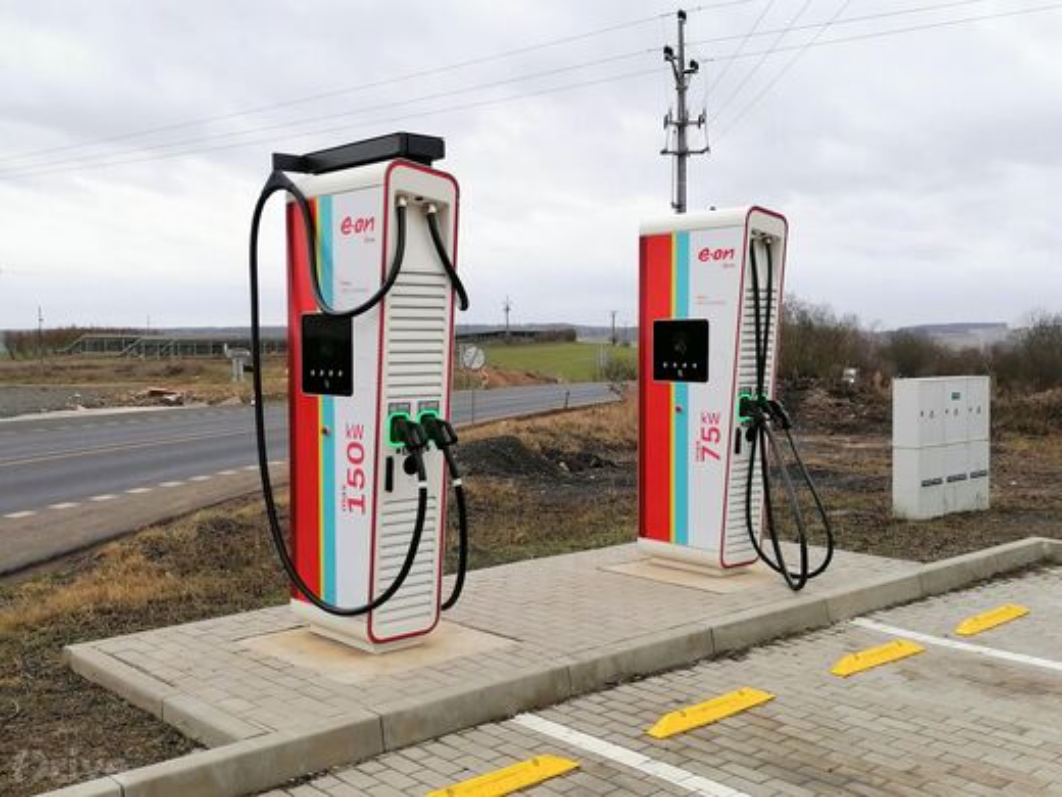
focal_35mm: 38
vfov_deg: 37.7
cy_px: 398
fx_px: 1166
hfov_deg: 49.0
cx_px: 531
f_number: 1.8
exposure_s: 1/194
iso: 50
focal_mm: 5.3
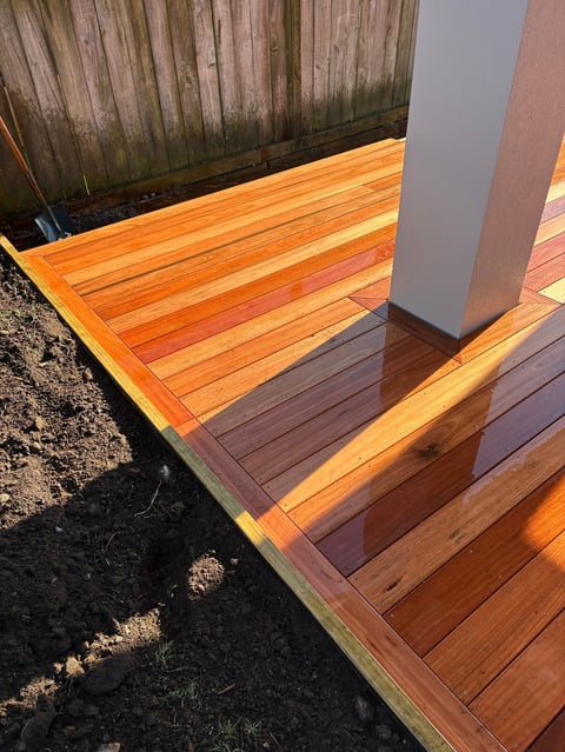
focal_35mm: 26
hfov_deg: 53.1
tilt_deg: -39.3
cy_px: 376
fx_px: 565
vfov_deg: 67.3
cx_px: 282
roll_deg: +1.5
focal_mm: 5.96
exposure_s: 1/907
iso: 50
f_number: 1.6
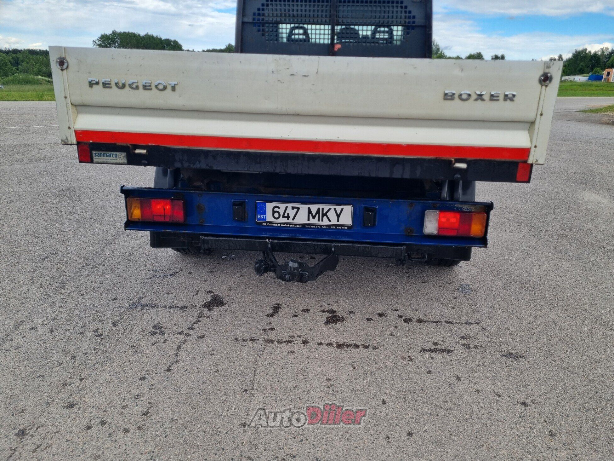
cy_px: 230
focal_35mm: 26
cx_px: 307
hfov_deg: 67.3
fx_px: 461
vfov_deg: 53.1
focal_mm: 5.4
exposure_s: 1/820
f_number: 1.8
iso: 50
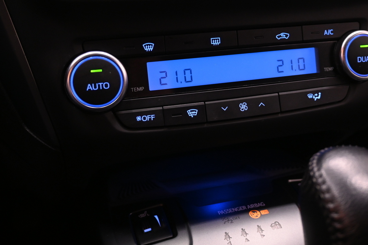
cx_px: 218
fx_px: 460
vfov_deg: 29.7
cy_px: 86
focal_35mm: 45
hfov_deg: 43.4
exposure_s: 1/40
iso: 1100
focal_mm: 22
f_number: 4
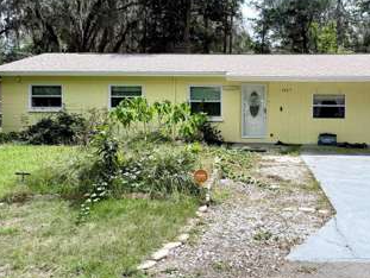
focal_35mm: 37
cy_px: 108
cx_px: 242
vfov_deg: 38.5
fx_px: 396
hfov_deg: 49.4
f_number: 1.78
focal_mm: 6.76
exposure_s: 1/5714
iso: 100
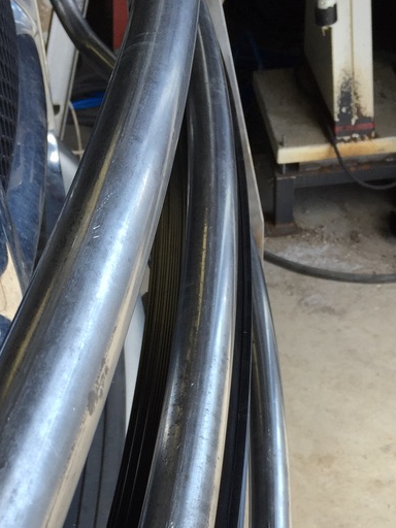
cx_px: 162
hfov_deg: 25.2
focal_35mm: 58
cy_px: 469
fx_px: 885
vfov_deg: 31.7
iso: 32
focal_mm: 4.15
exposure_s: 1/120
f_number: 2.2
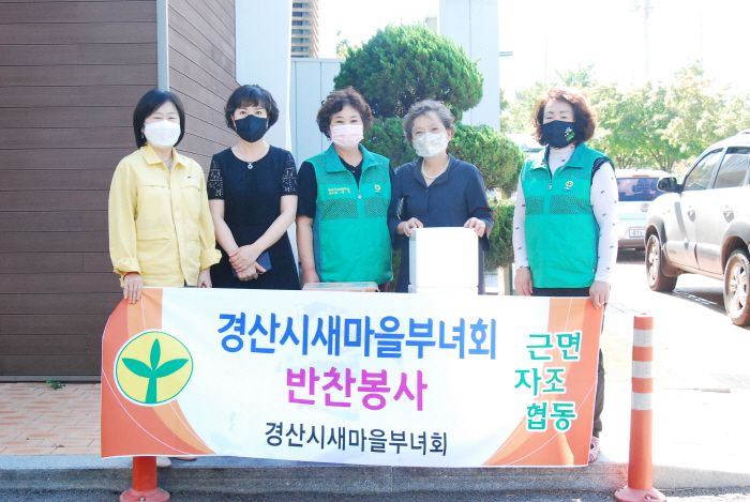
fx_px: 939
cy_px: 251
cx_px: 375
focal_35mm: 45
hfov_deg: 43.5
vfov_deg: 30.0
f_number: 9
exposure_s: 1/250
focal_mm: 30
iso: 1250
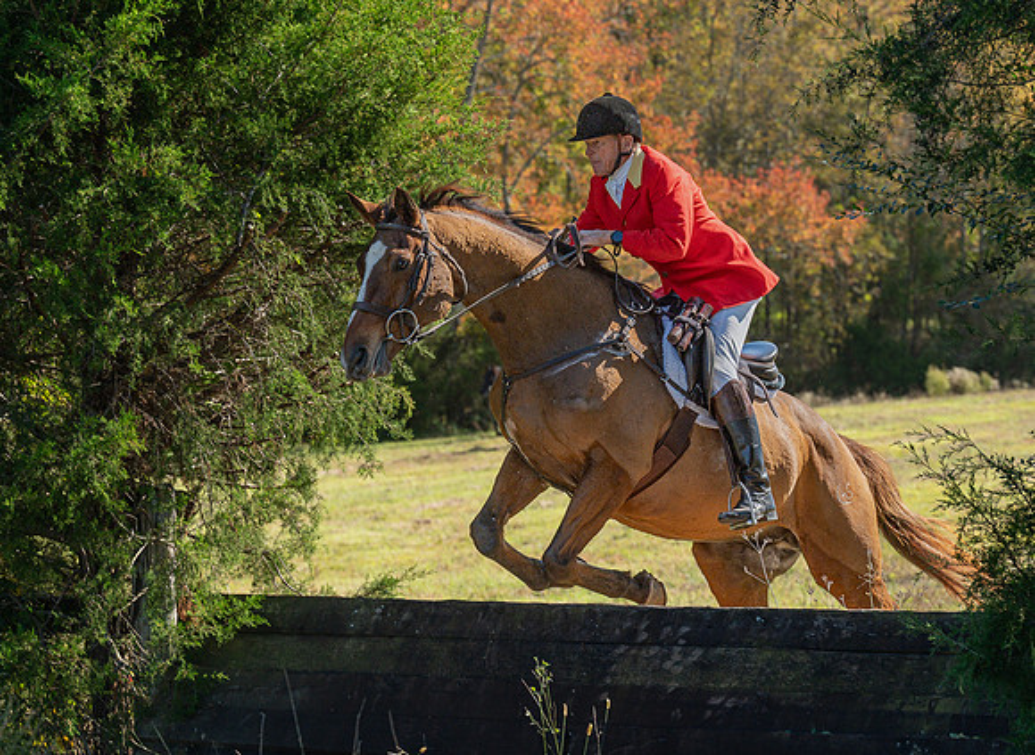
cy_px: 343
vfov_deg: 15.9
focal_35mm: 91
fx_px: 2697
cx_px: 502
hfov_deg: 21.7
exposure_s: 1/1000
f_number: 4
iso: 320
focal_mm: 70
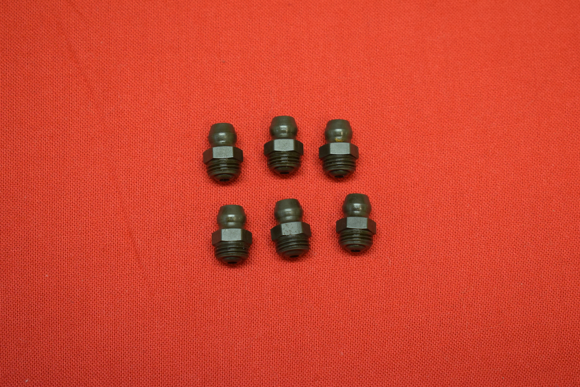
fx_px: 1329
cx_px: 290
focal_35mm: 82
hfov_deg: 24.6
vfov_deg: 16.6
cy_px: 194
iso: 1250
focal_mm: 55
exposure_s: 1/60
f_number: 5.6
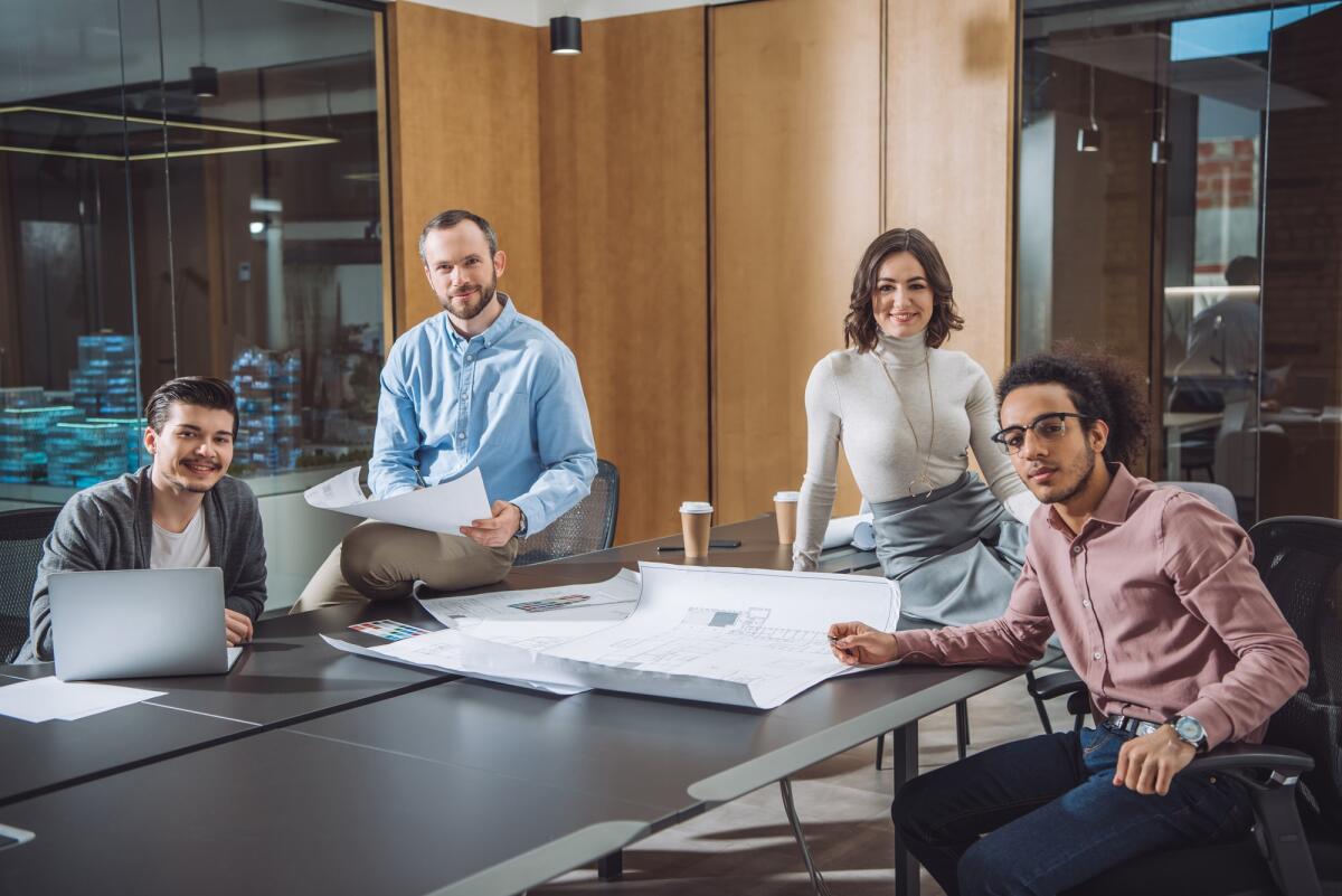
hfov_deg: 42.7
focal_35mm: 46
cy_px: 448
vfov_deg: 29.3
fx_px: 1715
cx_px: 671
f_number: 3.5
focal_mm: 46
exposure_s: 1/200
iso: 100
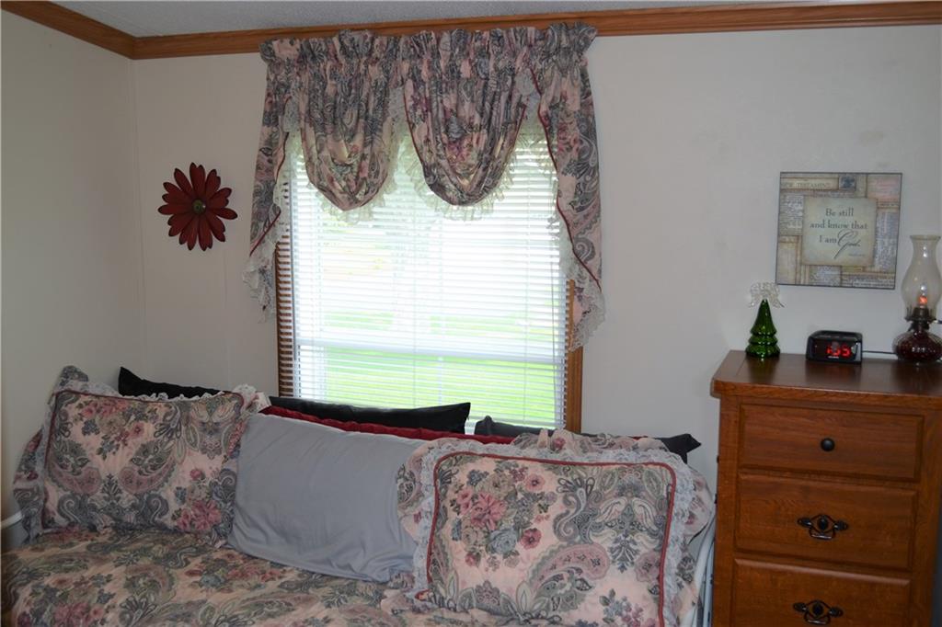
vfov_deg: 36.8
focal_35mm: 36
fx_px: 942
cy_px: 314
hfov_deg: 53.1
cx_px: 471
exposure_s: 1/125
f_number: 4
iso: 200
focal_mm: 24
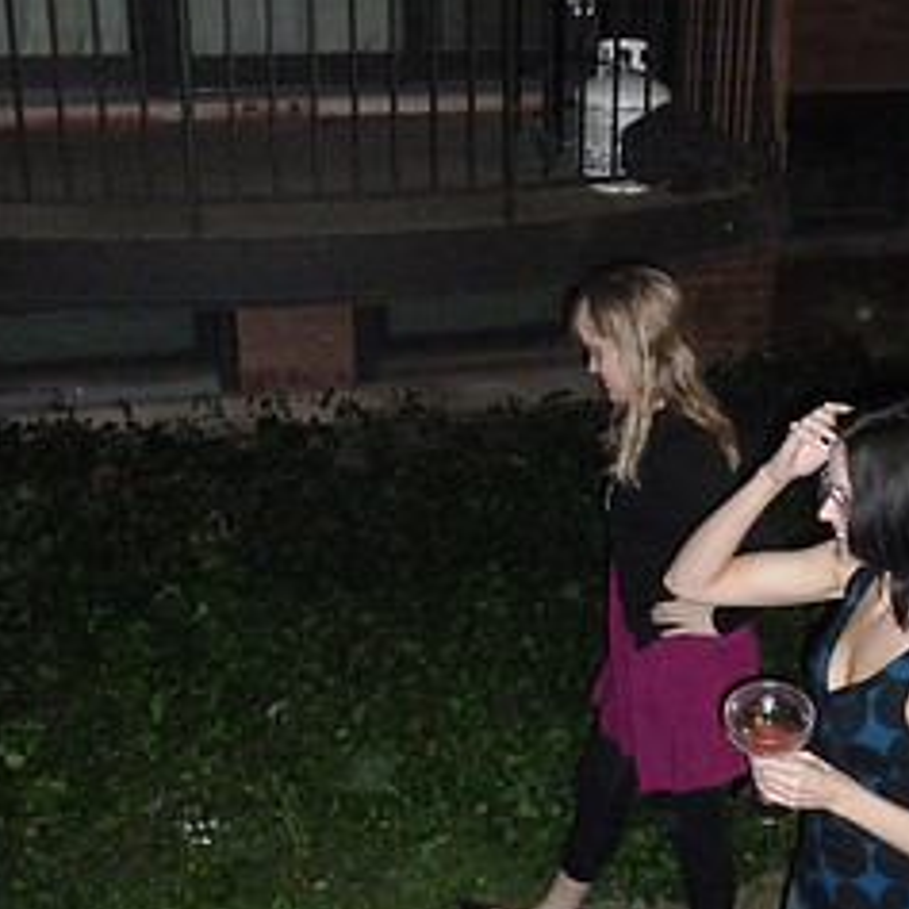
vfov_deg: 27.6
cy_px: 575
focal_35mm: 62
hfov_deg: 27.5
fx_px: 1842
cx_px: 612
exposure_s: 1/15
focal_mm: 6.1
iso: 800
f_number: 3.6
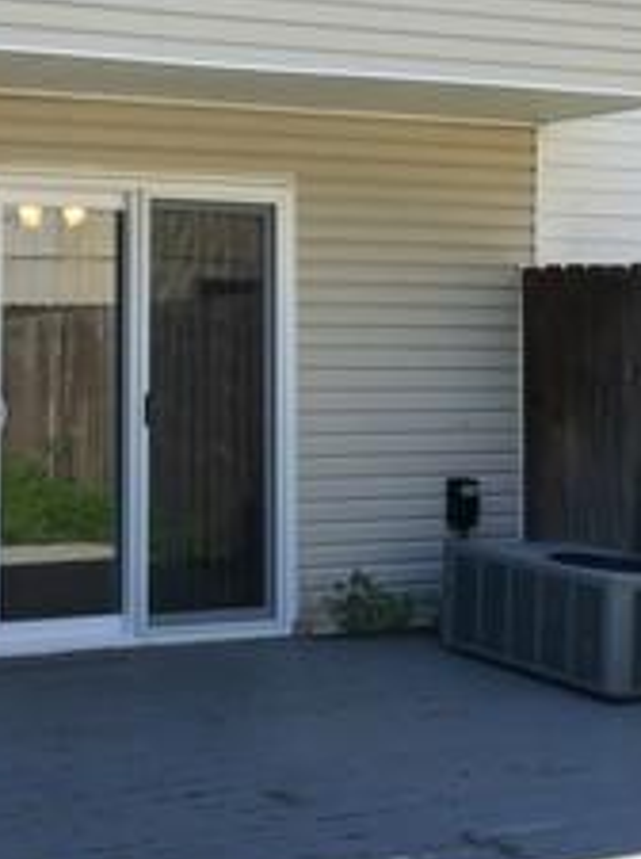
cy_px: 233
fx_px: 1535
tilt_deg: +6.0
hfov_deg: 22.8
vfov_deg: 30.8
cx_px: 27
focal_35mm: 62
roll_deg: -2.1
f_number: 2.2
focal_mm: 4.15
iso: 25
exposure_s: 1/432
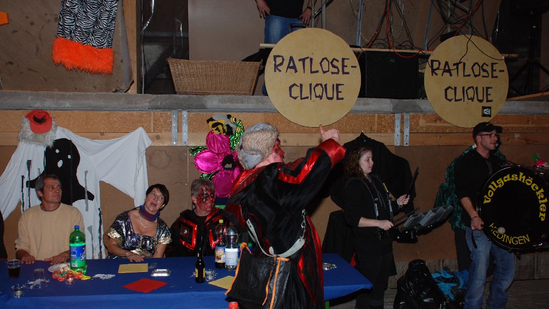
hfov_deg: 61.0
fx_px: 466
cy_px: 172
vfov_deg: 36.6
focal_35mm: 32
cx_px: 270
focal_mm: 20
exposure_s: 1/60
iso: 200
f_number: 4
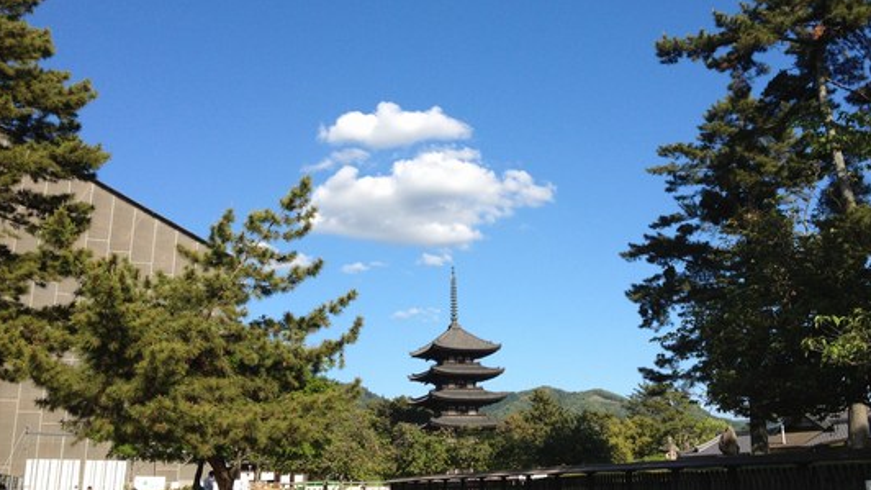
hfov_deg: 47.3
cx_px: 473
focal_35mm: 43
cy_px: 184
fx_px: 993
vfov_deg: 27.6
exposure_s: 1/1453
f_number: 2.4
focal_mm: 4.28
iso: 50
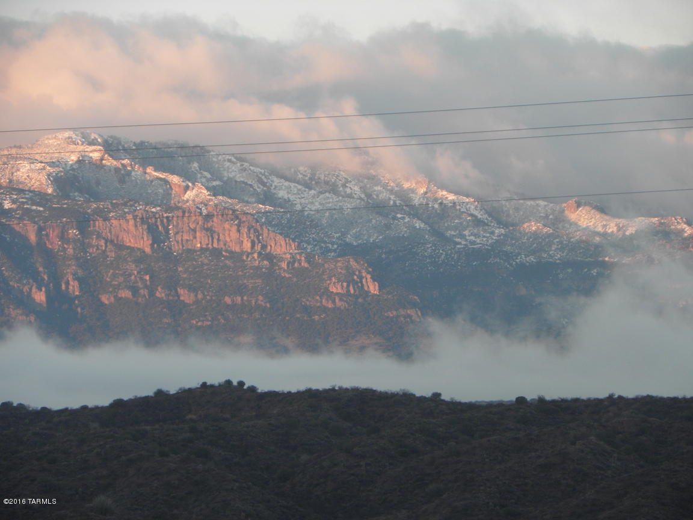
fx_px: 5365
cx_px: 346
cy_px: 260
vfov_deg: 5.5
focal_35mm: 268
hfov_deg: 7.4
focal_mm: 47.71
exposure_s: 1/80
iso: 125
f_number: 4.5
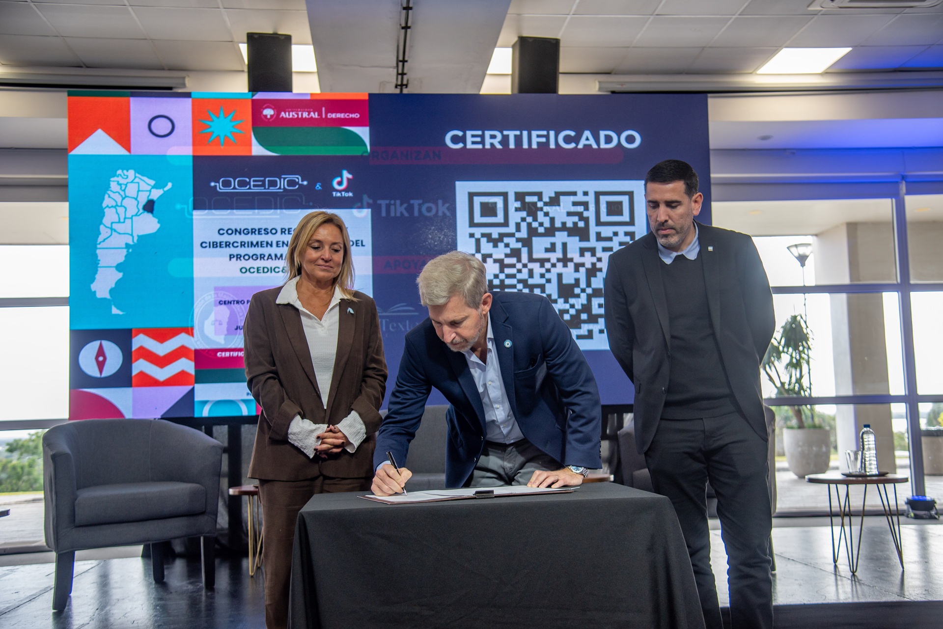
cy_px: 314
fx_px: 996
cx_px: 472
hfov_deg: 50.7
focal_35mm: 38
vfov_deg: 35.1
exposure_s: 1/250
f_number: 4
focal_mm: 38
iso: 500
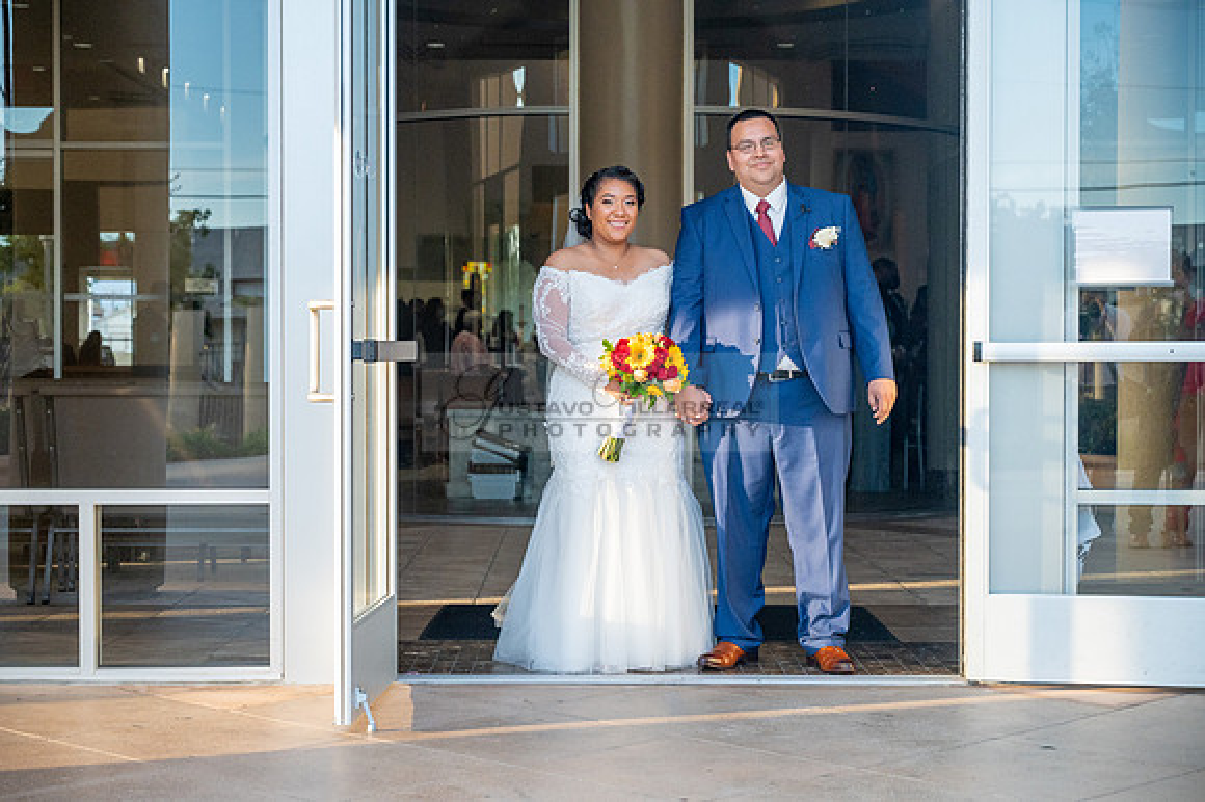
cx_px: 602
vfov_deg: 21.2
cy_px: 401
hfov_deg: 31.4
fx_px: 2141
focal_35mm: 64
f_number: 4
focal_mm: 64
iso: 2500
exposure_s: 1/2000
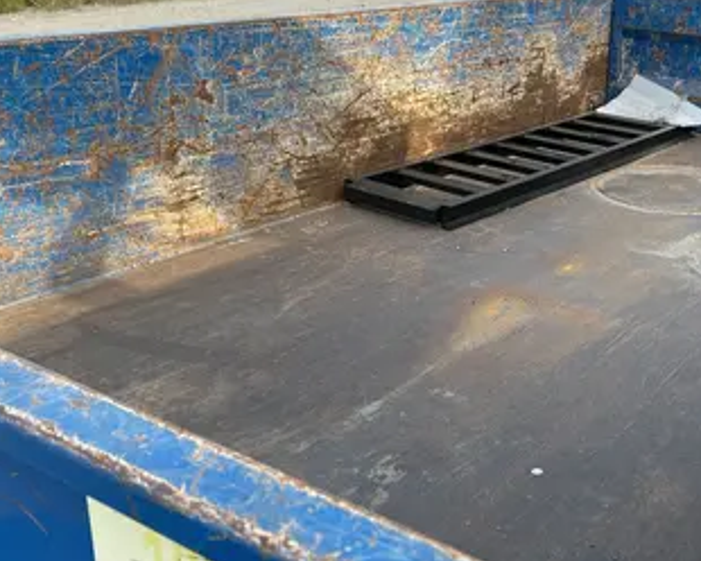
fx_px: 934
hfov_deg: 40.2
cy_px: 275
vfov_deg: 33.4
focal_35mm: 45
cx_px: 513
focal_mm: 5.7
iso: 50
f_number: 1.5
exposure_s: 1/628
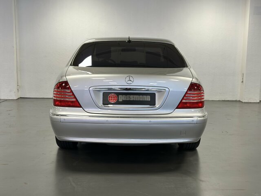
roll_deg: -1.1
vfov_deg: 30.3
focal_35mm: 48
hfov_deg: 39.7
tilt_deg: -8.6
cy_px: 98
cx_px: 130
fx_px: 362
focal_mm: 6.86
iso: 80
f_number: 1.78
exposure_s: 1/70
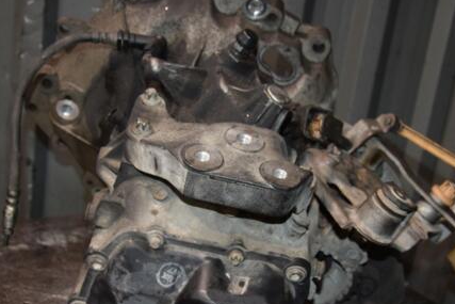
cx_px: 215
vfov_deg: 23.0
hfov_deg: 33.9
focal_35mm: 59
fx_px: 746
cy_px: 191
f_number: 5
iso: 800
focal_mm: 28
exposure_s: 1/60
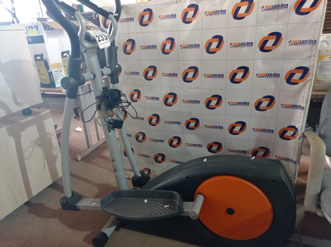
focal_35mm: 28
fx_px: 267
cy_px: 124
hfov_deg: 63.5
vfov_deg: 49.7
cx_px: 166
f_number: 1.79
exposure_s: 1/24
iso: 444
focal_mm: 4.7
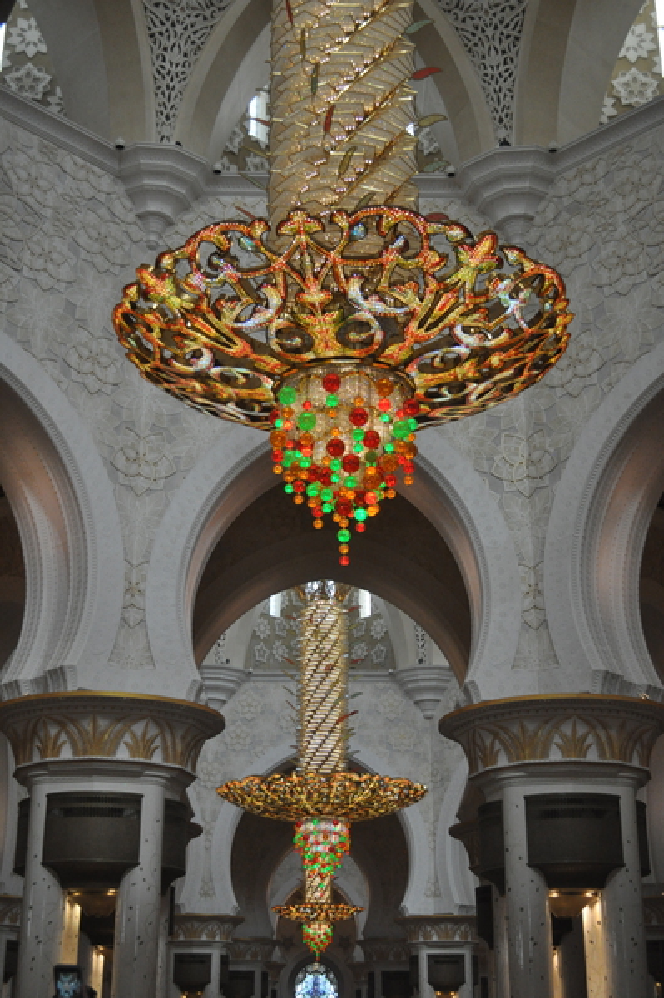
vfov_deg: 41.1
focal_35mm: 48
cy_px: 499
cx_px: 332
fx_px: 1330
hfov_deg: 28.0
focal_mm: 32
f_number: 4.8
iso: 1600
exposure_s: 1/320
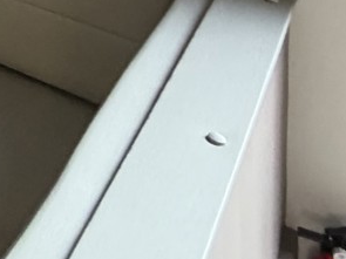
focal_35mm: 76
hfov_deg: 19.4
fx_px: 759
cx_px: -274
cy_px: -380
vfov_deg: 13.5
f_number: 2.2
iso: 320
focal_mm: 2.22
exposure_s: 1/86
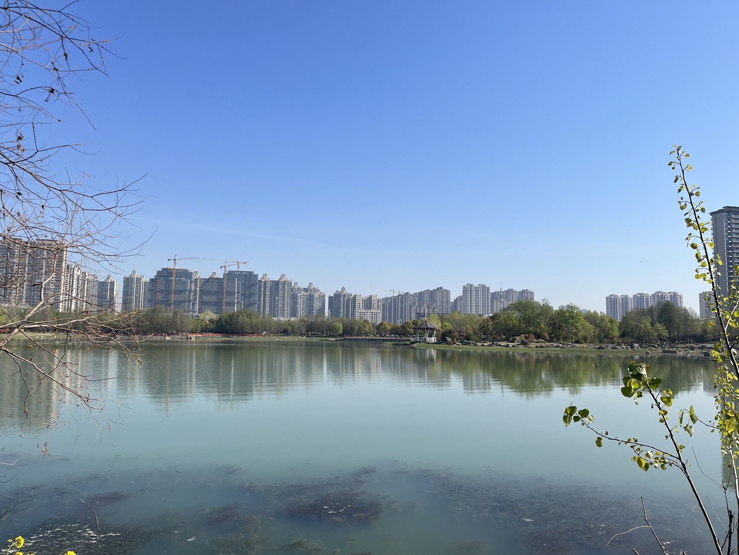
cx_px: 370
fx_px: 555
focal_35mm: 26
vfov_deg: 53.1
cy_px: 278
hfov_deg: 67.3
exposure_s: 1/4484
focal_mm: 5.1
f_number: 1.6
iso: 50
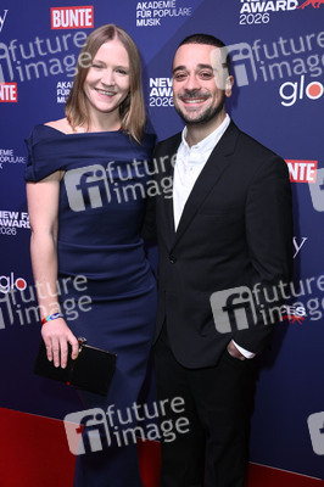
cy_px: 244
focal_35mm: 38
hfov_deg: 35.0
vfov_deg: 50.7
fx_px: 514
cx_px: 162
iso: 1000
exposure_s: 1/250
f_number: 5.6
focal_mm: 38
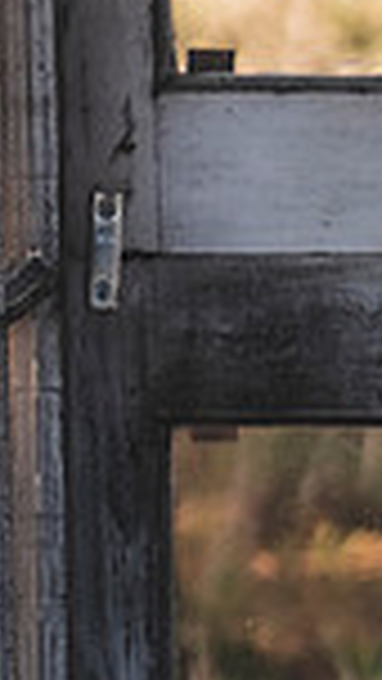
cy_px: 577
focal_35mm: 414
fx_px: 7451
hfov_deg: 2.9
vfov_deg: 5.2
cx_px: 1361
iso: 100
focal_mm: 58
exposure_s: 1/500
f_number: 2.8
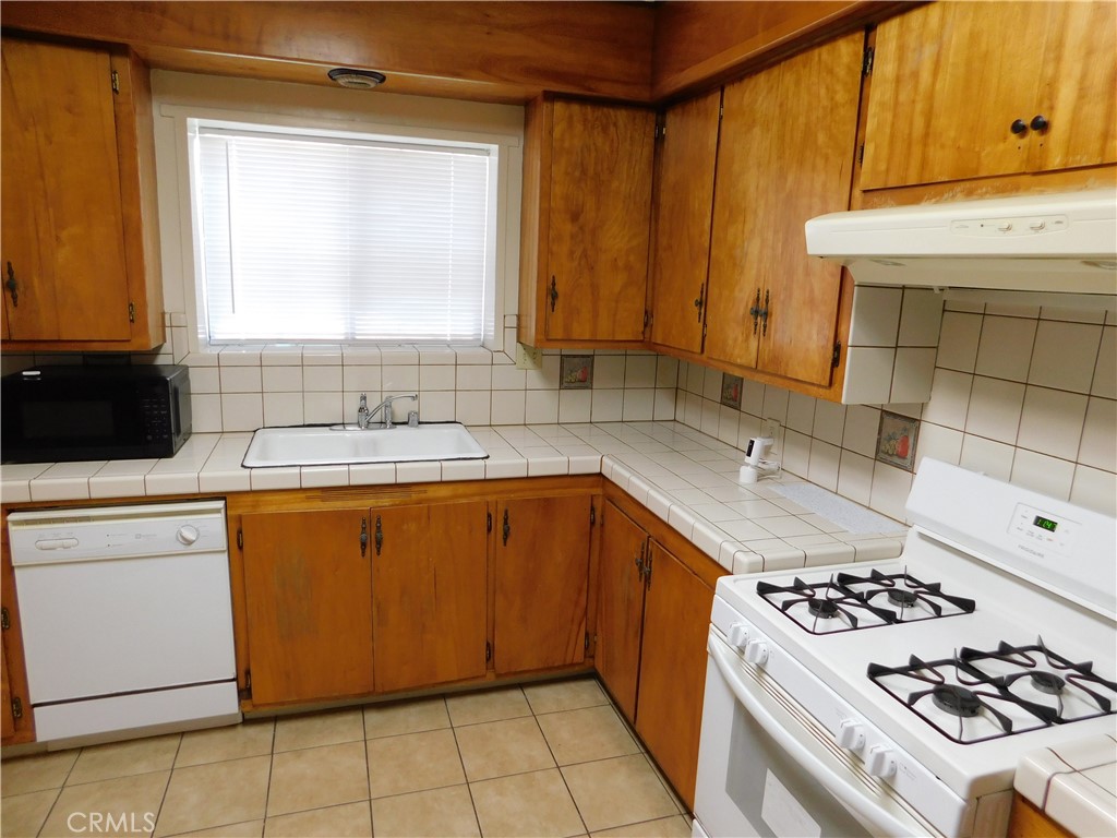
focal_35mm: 23
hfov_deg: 73.9
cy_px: 419
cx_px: 558
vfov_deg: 58.9
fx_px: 742
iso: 200
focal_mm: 4
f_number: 3
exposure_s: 1/30
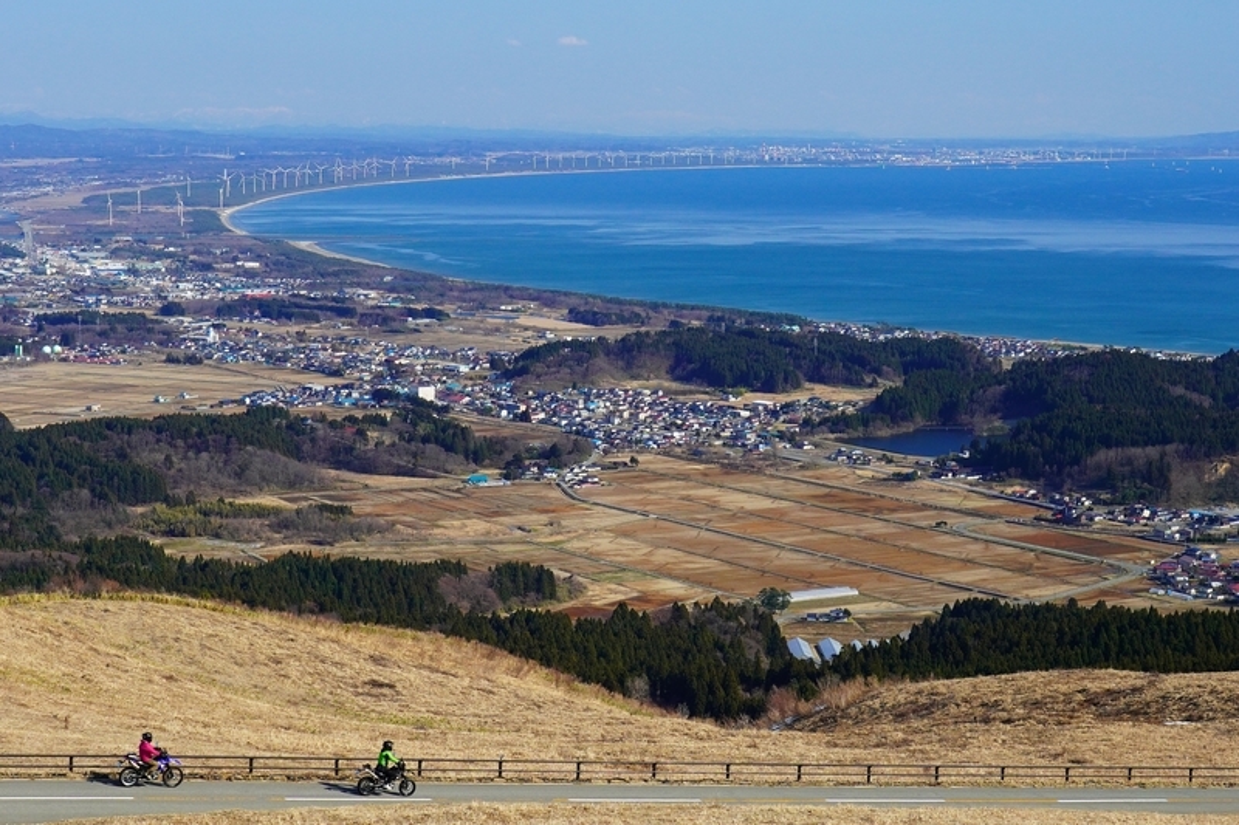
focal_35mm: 41
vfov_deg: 32.6
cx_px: 620
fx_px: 1411
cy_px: 412
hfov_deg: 47.4
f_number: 8
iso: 640
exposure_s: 1/800
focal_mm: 41
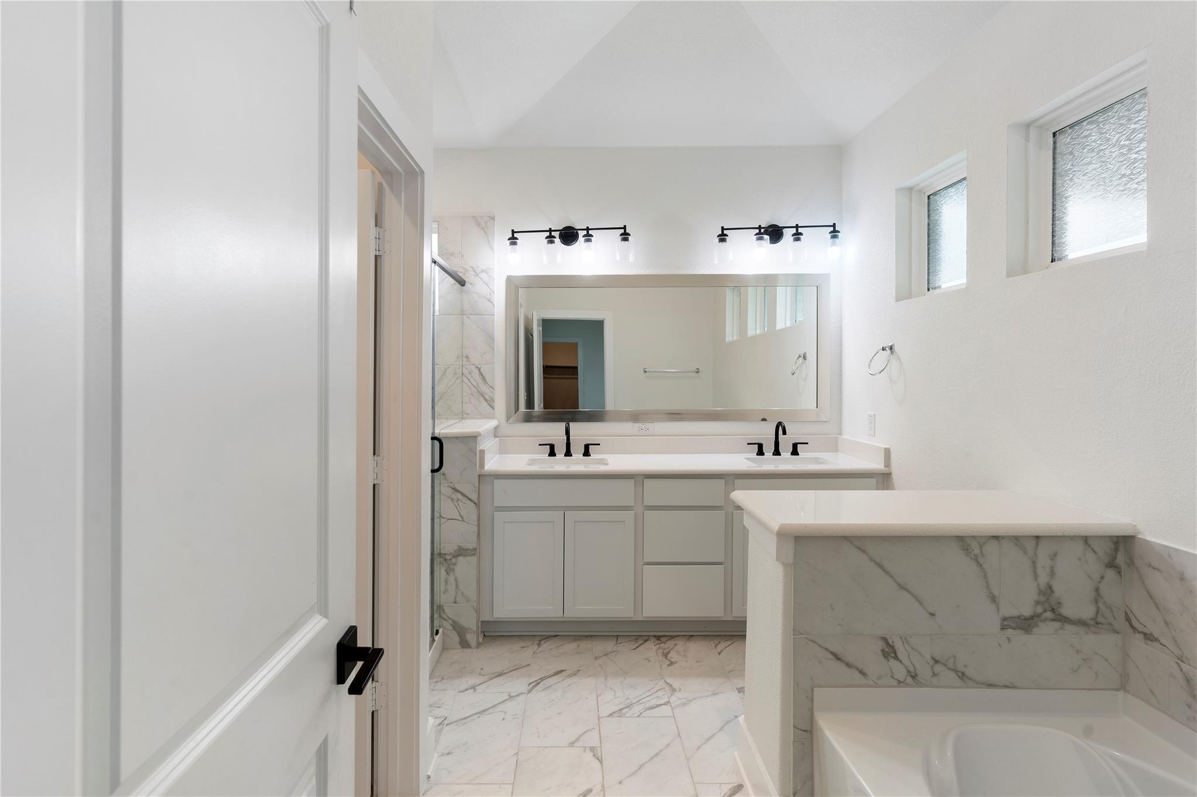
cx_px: 598
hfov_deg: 90.0
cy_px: 398
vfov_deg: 67.3
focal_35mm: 18
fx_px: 598
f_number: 8
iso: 200
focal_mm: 18
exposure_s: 1/25
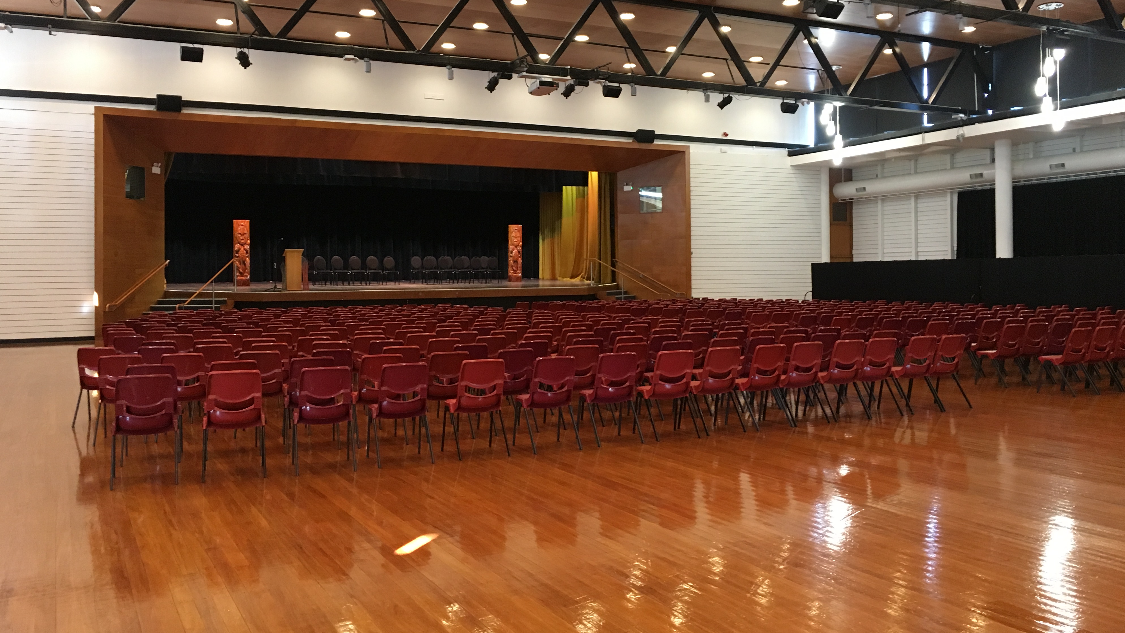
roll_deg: +0.9
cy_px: 270
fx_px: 955
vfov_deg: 36.6
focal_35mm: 32
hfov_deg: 61.0
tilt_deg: +1.1
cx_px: 556
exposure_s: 1/33
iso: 250
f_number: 2.2
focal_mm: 4.15
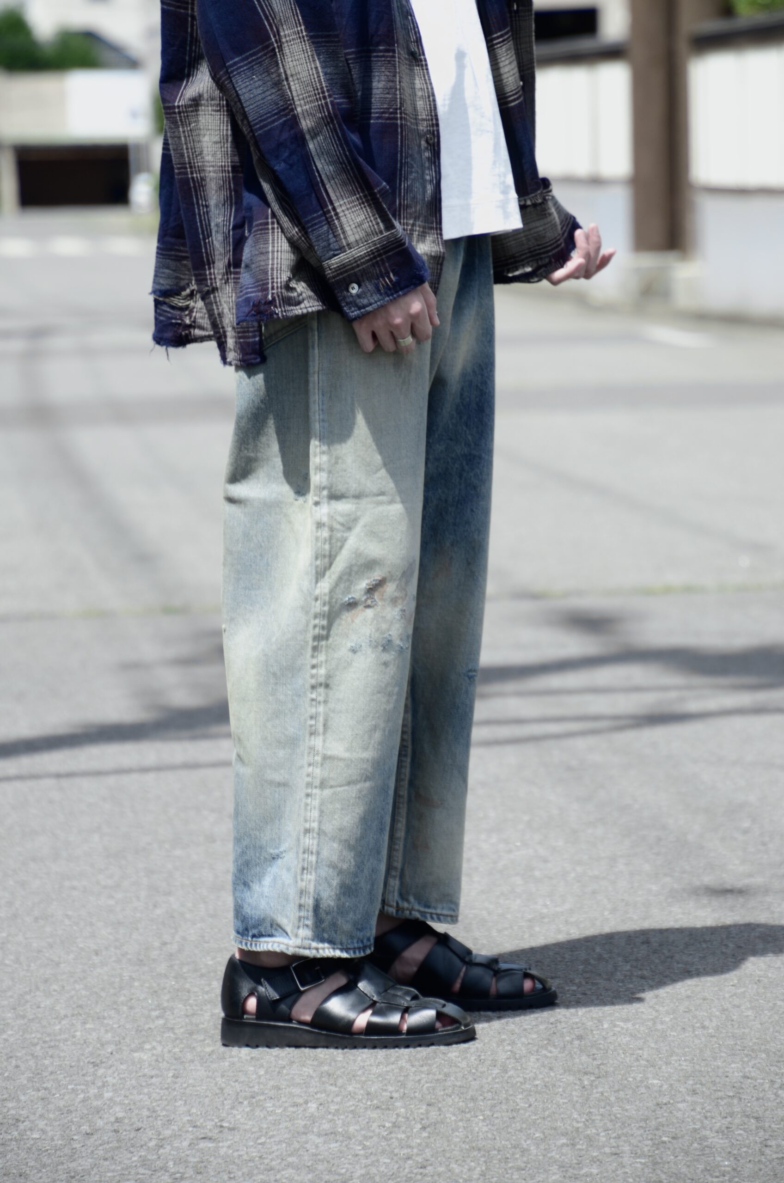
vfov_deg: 11.0
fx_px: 6151
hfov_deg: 7.3
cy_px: 592
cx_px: 392
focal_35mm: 188
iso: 160
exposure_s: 1/500
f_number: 6
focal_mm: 125
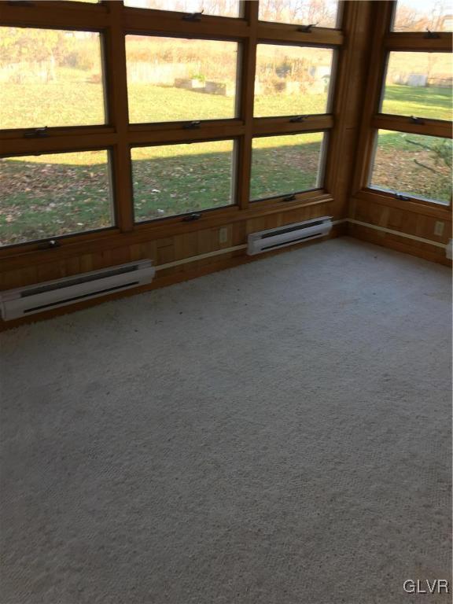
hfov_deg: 48.2
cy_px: 302
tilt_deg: -26.2
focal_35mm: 29
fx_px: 506
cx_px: 226
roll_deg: -2.2
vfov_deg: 61.7
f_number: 2.2
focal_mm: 4.15
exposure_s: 1/60
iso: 32
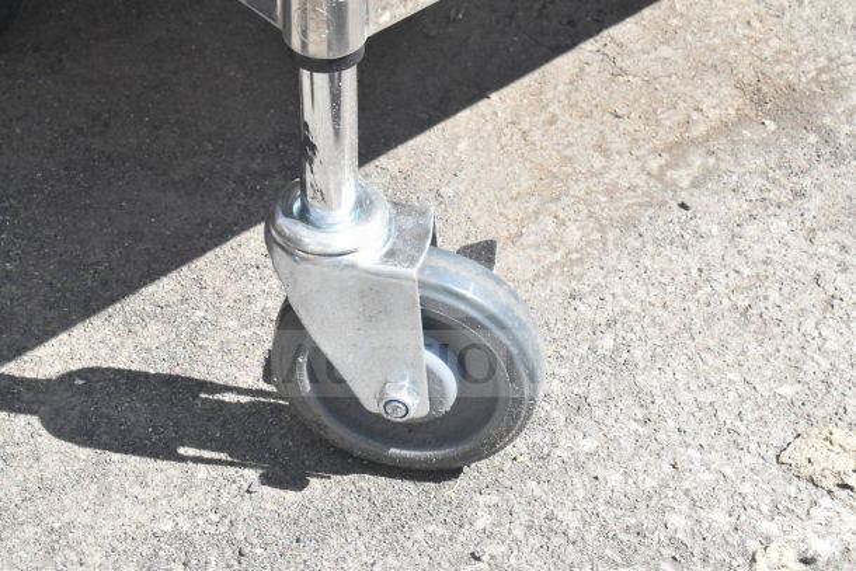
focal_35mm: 82
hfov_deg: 24.6
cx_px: 428
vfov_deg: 16.6
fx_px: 1962
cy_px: 286
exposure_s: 1/1000
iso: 6400
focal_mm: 55
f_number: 22
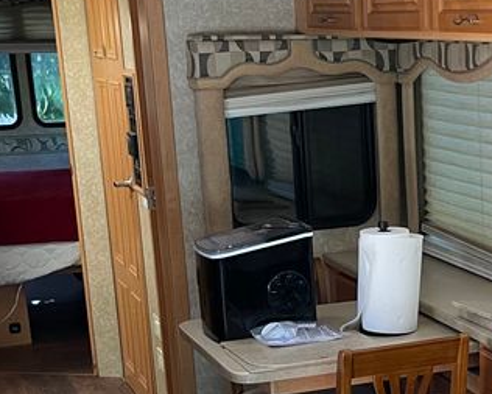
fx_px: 1151
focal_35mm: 79
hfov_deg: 22.7
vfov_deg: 19.1
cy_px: 350
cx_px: 542
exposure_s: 1/82
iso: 125
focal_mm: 5.1
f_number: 1.6
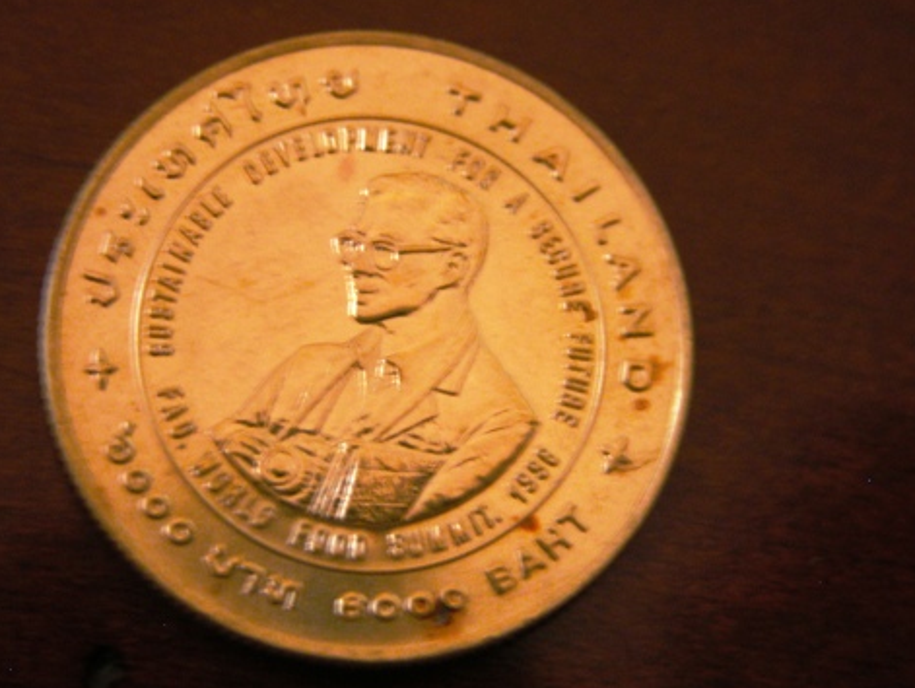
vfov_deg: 11.8
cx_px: 424
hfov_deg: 15.6
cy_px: 332
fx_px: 3333
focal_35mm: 126
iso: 294
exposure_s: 1/4.2
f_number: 3.7
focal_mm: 29.5
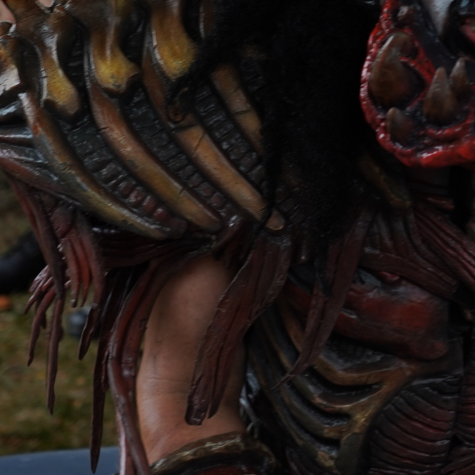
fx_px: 2779
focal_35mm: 179
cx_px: 364
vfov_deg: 9.7
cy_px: 10
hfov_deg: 9.8
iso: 250
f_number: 4
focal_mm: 63
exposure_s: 1/80
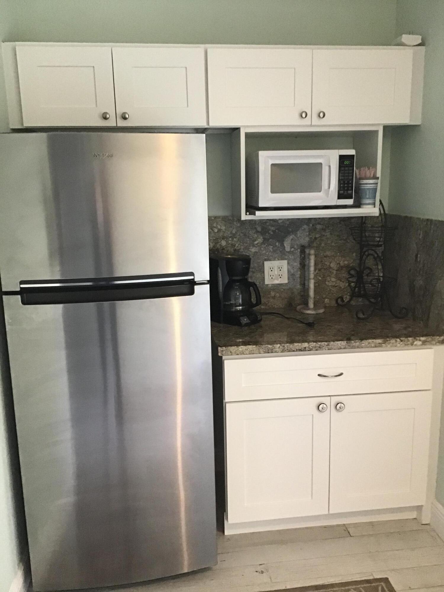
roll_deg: +1.7
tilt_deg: -11.5
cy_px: 296
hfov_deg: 45.4
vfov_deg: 58.4
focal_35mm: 31
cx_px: 222
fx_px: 530
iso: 160
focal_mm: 3.3
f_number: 2.4
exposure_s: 1/30
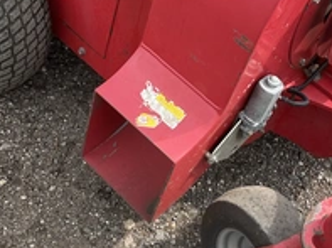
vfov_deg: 24.7
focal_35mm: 59
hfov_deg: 32.7
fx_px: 565
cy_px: 120
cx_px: 194
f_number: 1.8
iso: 25
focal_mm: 3
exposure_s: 1/422
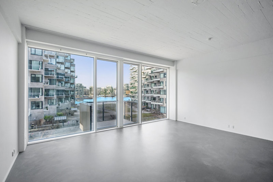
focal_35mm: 16
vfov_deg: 72.0
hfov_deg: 95.0
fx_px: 125
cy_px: 91
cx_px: 136
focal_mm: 16.5
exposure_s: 1/750
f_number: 4
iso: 400
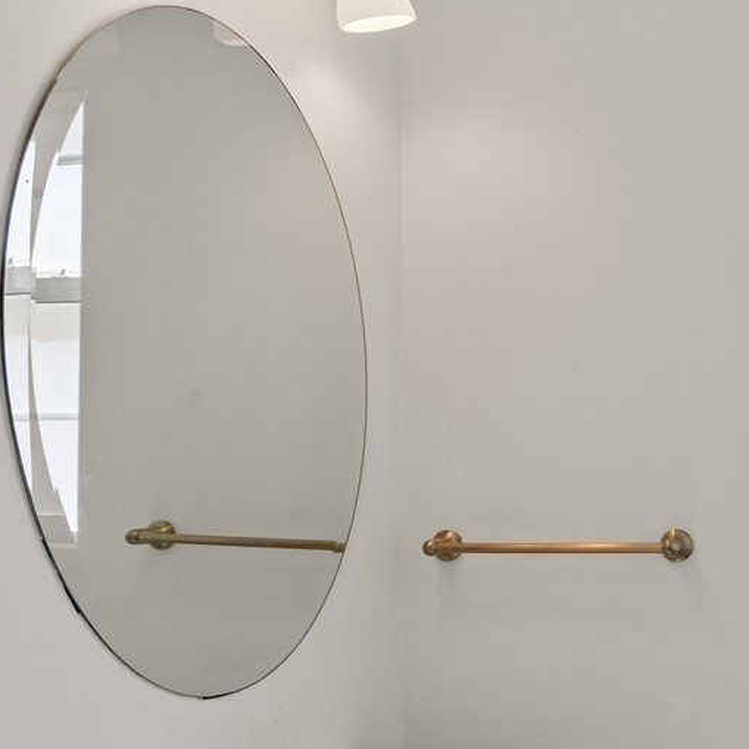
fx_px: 710
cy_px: 505
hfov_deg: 49.0
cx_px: 689
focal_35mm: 29
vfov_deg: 54.4
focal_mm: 16
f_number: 8
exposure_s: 1/125
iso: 400
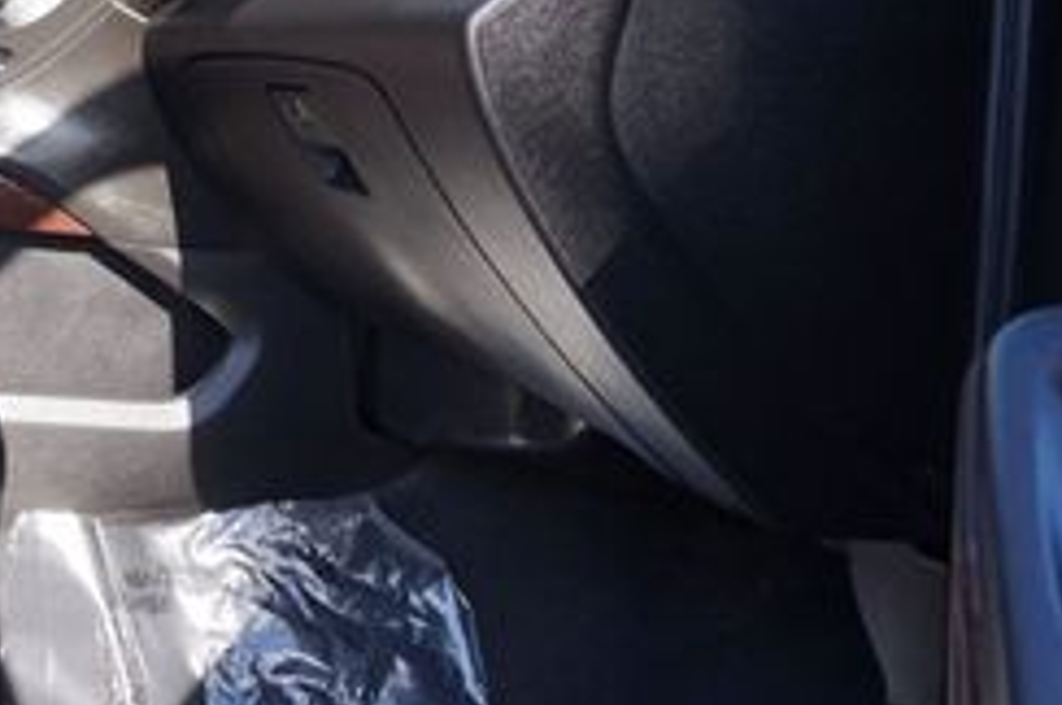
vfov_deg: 20.4
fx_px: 1856
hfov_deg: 26.8
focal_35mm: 63
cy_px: -96
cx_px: -326
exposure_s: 1/80
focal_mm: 16
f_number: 6.3
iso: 100
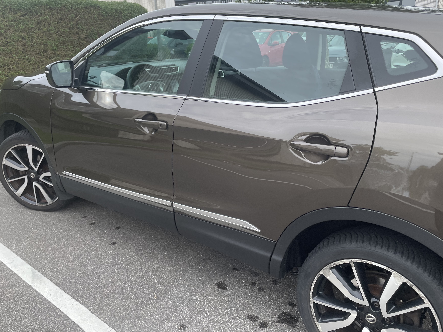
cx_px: 224
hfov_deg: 60.0
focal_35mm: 30
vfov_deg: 46.8
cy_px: 152
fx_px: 384
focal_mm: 4.2
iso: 32
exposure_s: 1/587
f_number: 1.6
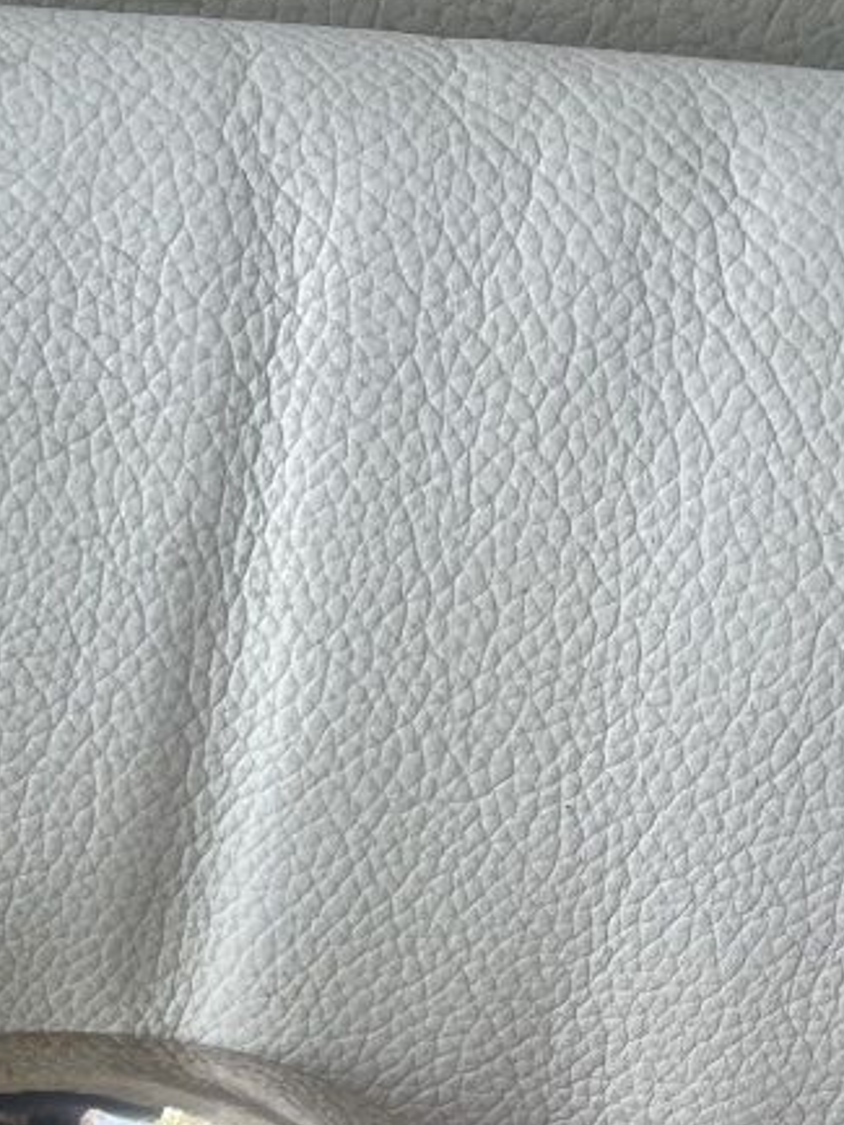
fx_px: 2339
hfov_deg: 18.9
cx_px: -273
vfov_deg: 24.6
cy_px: 1333
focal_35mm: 72
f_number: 1.6
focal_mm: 4.2
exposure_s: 1/121
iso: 80
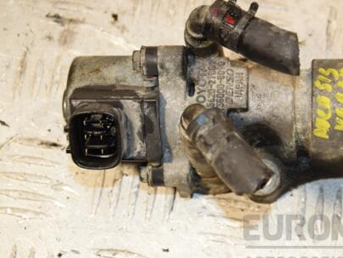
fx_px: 1319
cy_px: 114
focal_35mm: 133
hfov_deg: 14.8
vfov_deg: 11.2
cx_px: 227
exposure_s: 1/200
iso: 800
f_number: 6.3
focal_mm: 62
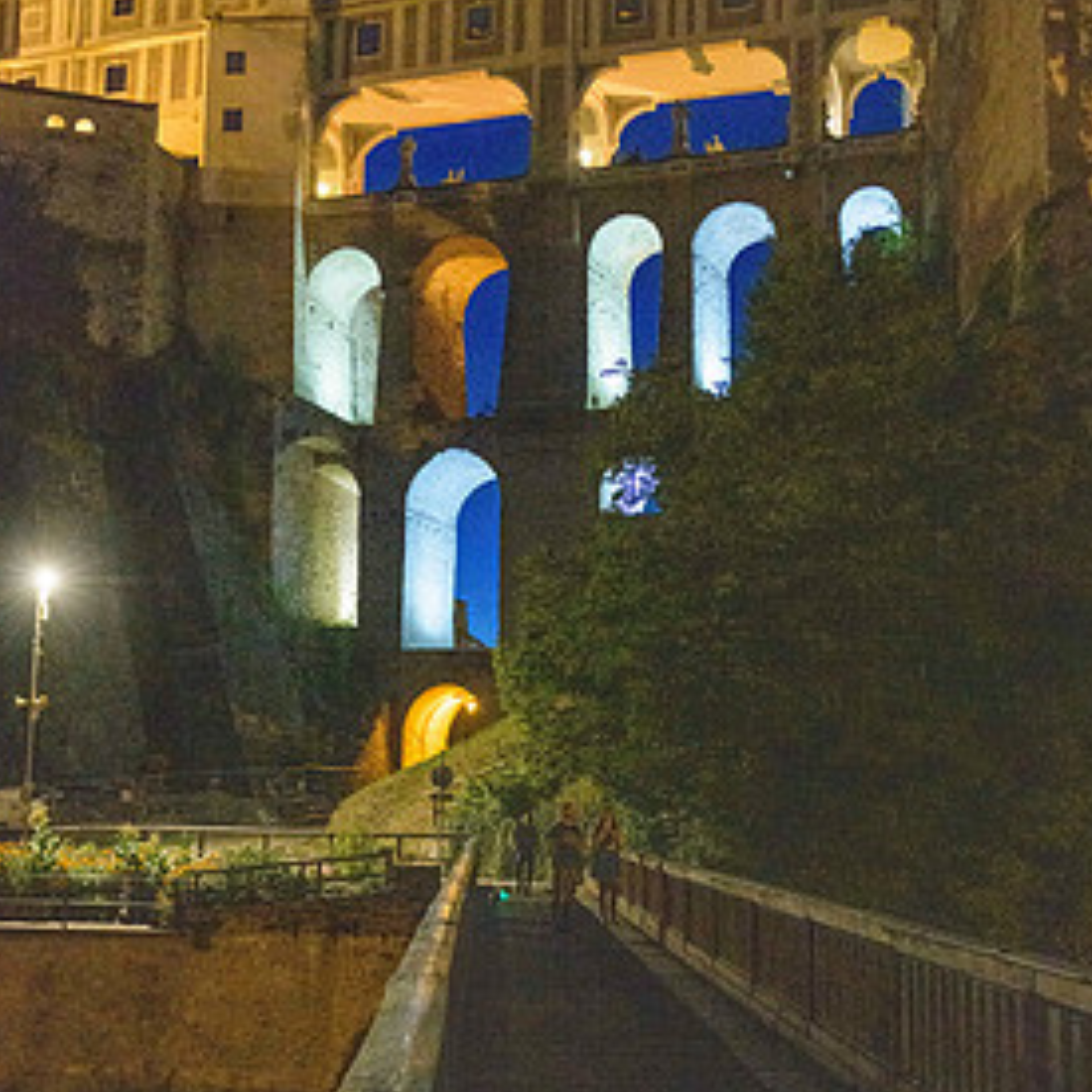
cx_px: 536
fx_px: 1785
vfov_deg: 34.0
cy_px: 592
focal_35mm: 50
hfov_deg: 34.0
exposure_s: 1/80
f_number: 3.5
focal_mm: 36
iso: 8000
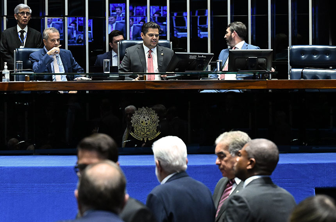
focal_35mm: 172
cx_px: 168
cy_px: 111
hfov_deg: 12.0
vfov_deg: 8.0
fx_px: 1602
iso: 5000
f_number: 5
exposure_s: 1/160
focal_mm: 115
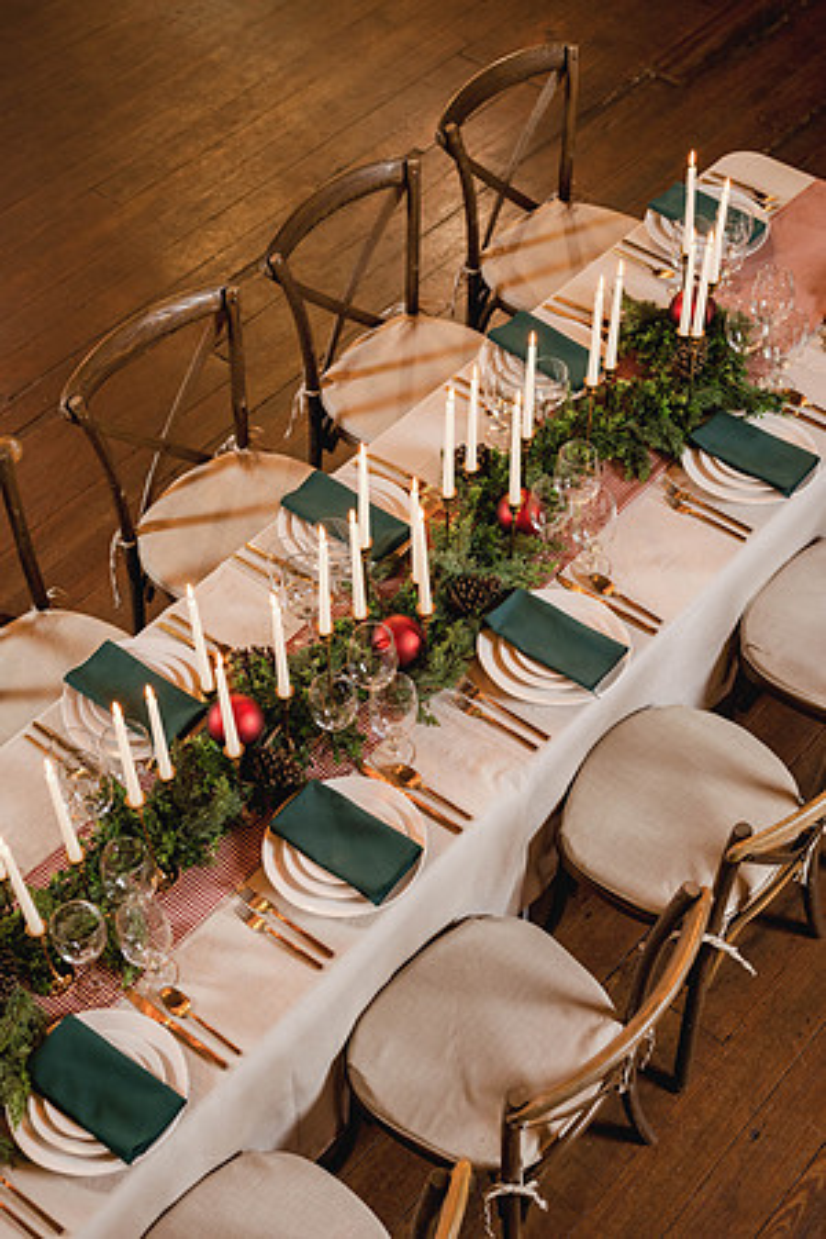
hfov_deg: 27.0
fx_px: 1721
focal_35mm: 50
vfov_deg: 39.6
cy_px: 620
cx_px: 413
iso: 400
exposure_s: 1/80
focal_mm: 50
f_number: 3.2
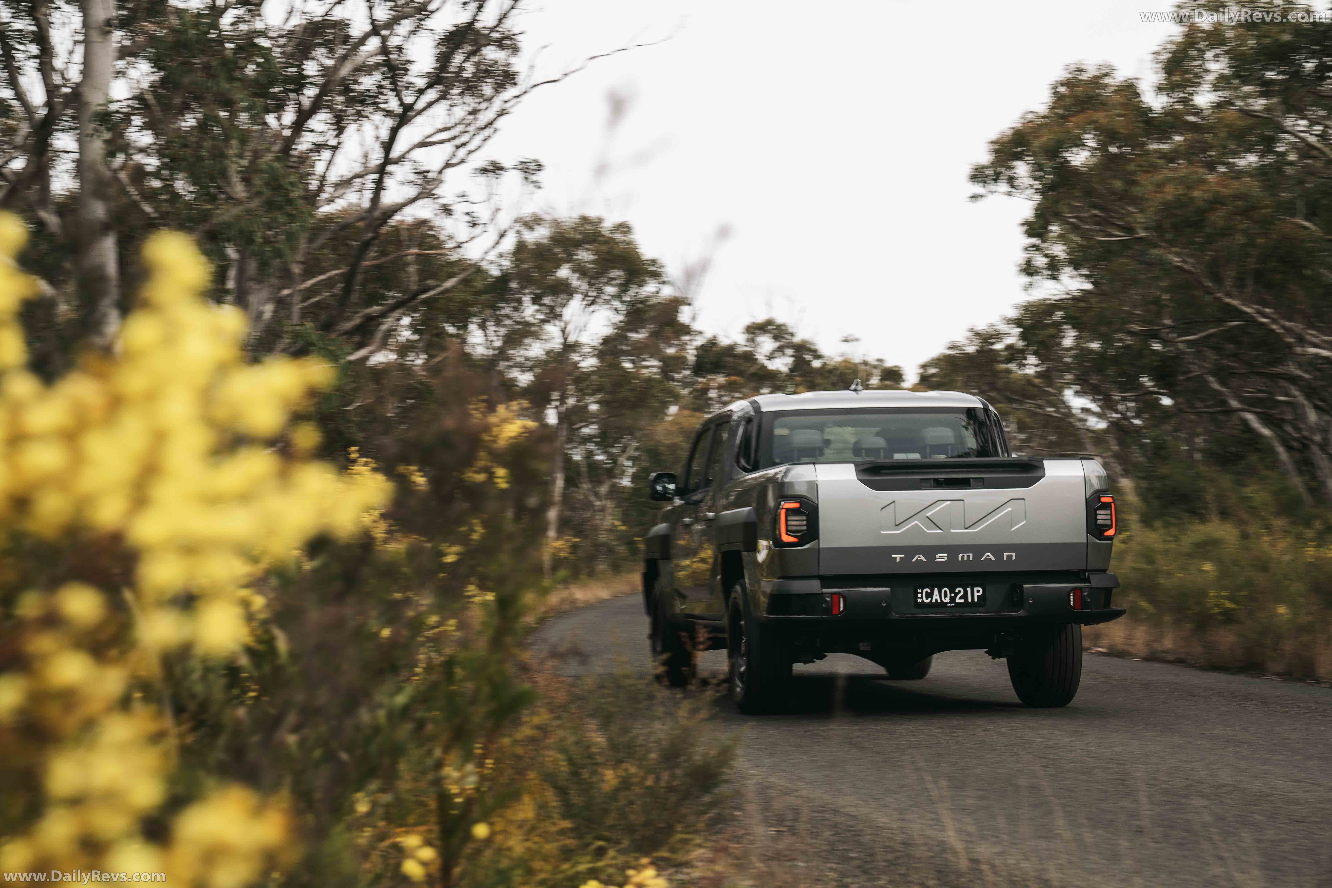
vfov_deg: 19.5
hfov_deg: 28.8
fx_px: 2590
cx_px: 666
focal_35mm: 70
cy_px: 444
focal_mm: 70
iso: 400
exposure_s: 1/80
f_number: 7.1
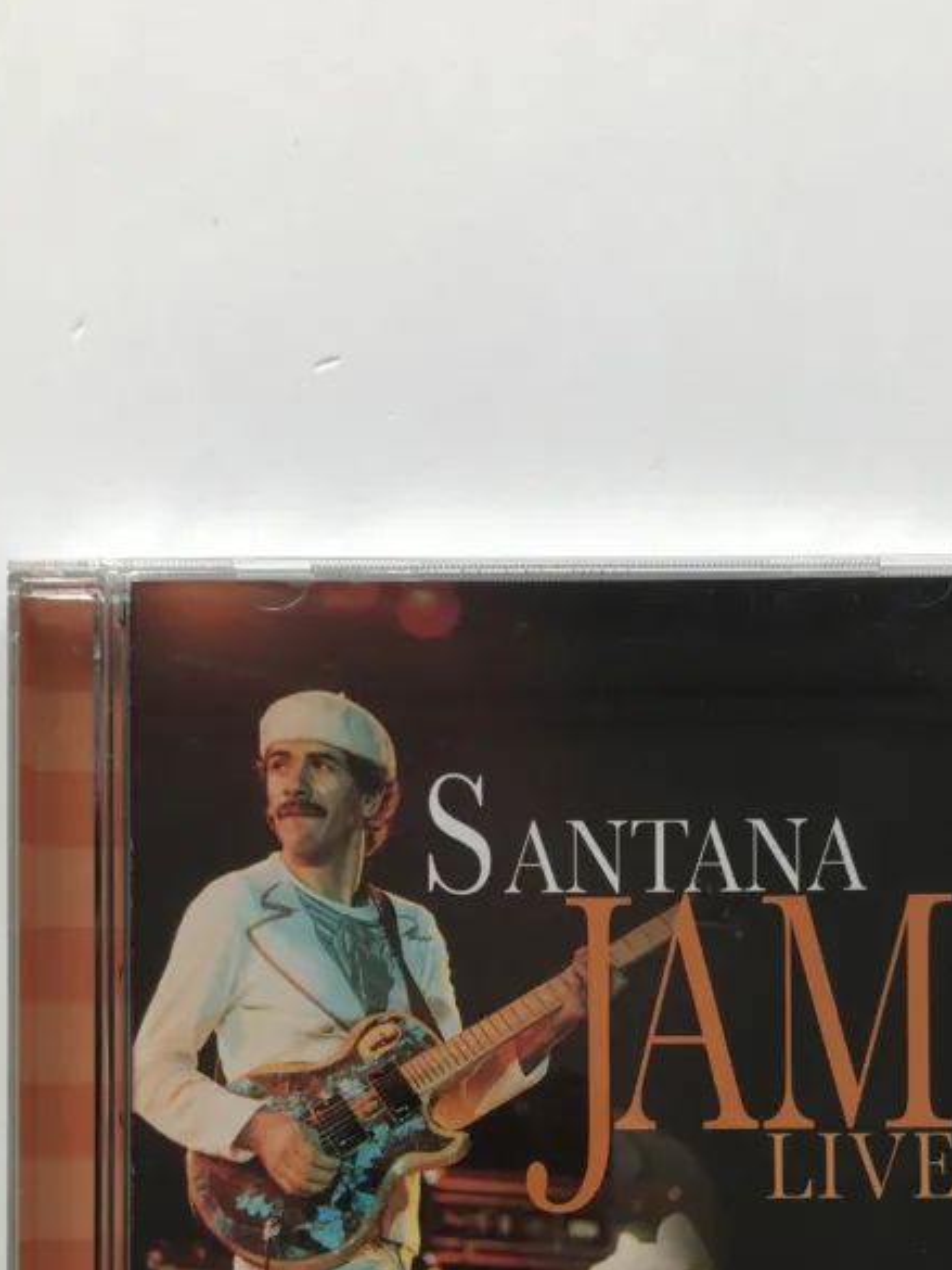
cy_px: 1098
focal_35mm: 49
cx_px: 562
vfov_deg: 36.9
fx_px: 1796
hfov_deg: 29.6
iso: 32
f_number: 1.8
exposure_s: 1/100
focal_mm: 3.99
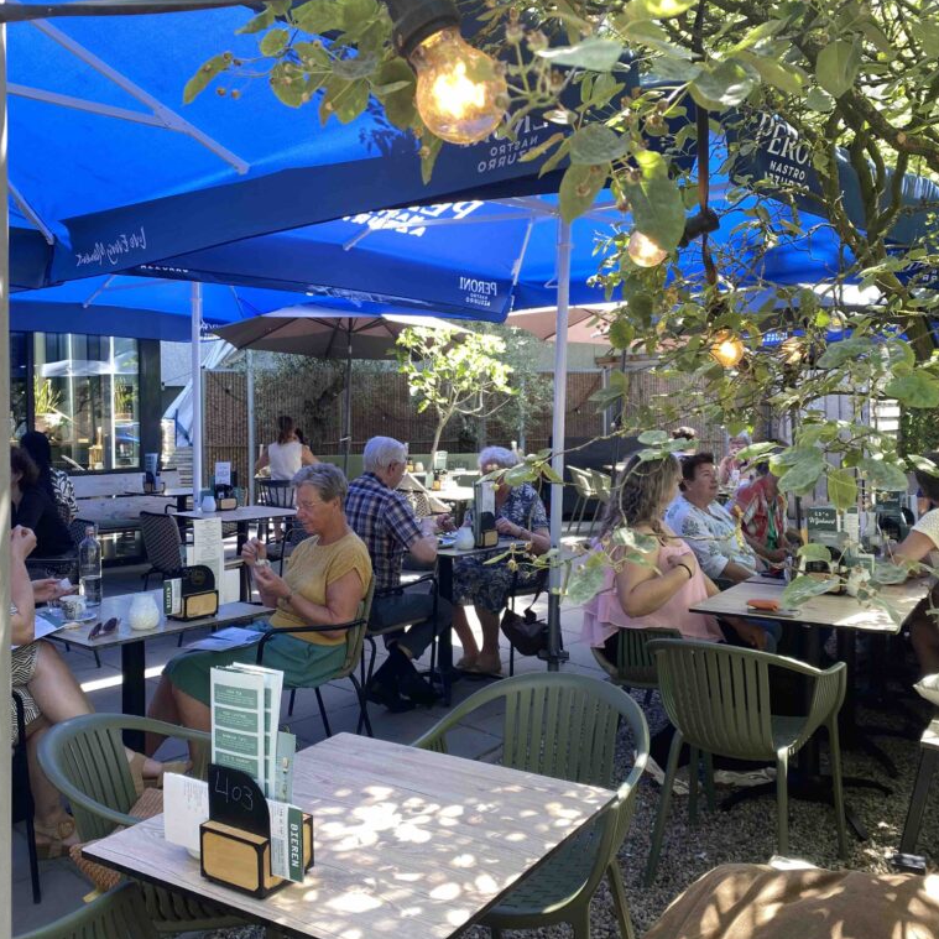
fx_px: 951
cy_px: 437
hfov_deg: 52.5
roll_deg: +0.3
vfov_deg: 52.5
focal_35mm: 31
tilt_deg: -0.3
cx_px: 471
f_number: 1.8
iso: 32
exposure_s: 1/110
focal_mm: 4.25
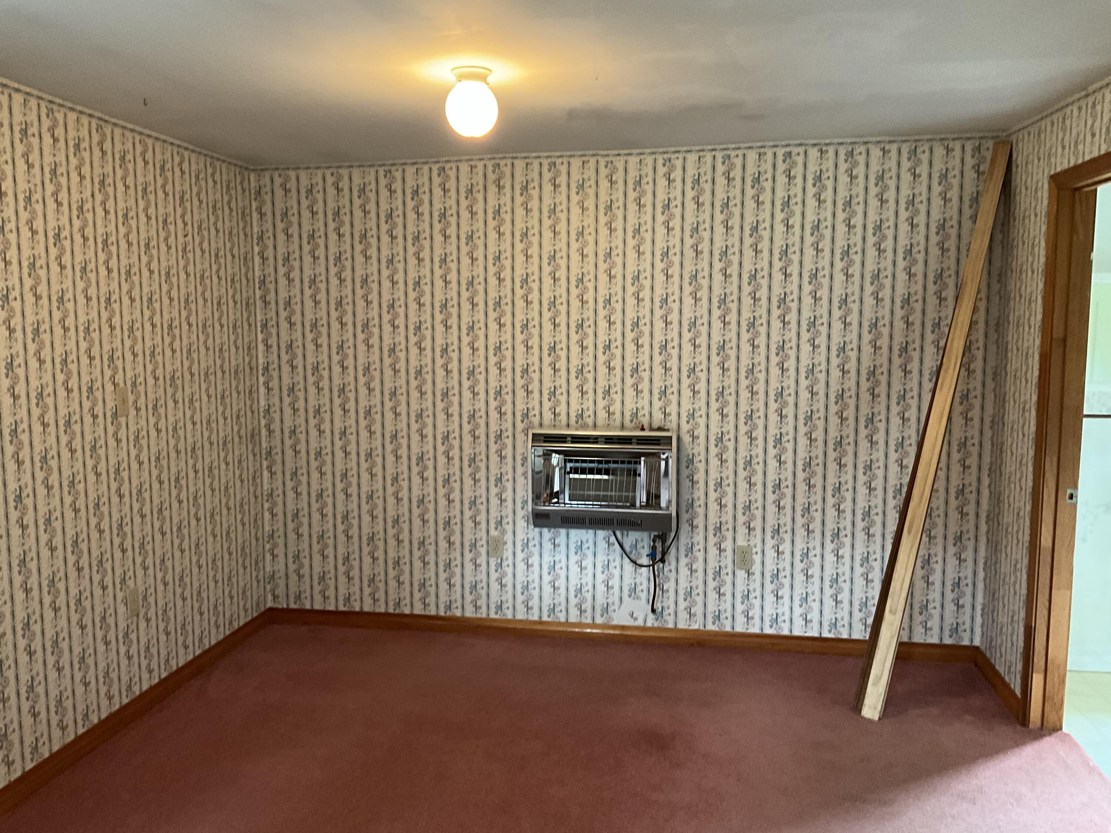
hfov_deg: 61.7
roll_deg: +0.3
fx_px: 931
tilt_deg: -6.7
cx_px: 556
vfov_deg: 48.2
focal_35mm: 29
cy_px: 416
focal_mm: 3
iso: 320
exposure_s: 1/43
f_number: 1.8
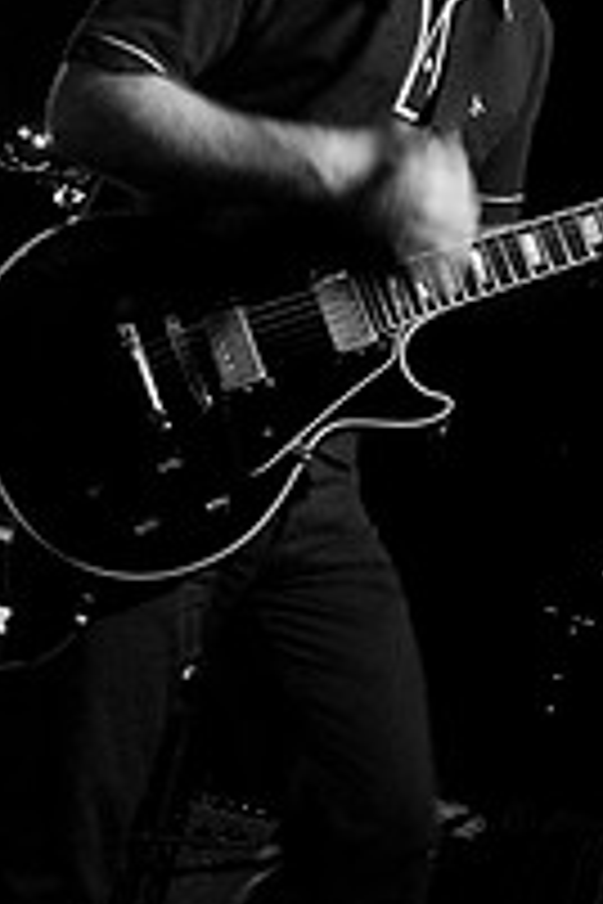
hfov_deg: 20.0
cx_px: 524
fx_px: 1683
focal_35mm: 67
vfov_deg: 29.9
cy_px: 328
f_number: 2.8
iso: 800
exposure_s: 1/40
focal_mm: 20
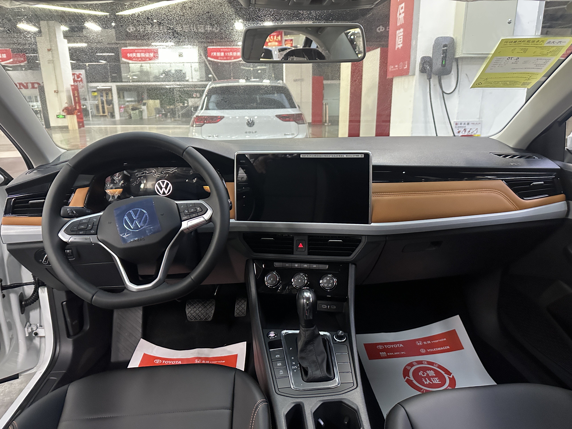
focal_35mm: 24
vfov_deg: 56.8
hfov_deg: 71.6
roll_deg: +1.6
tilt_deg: -15.1
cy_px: 214
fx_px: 397
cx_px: 286
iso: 800
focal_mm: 6.86
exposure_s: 1/60
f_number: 1.78
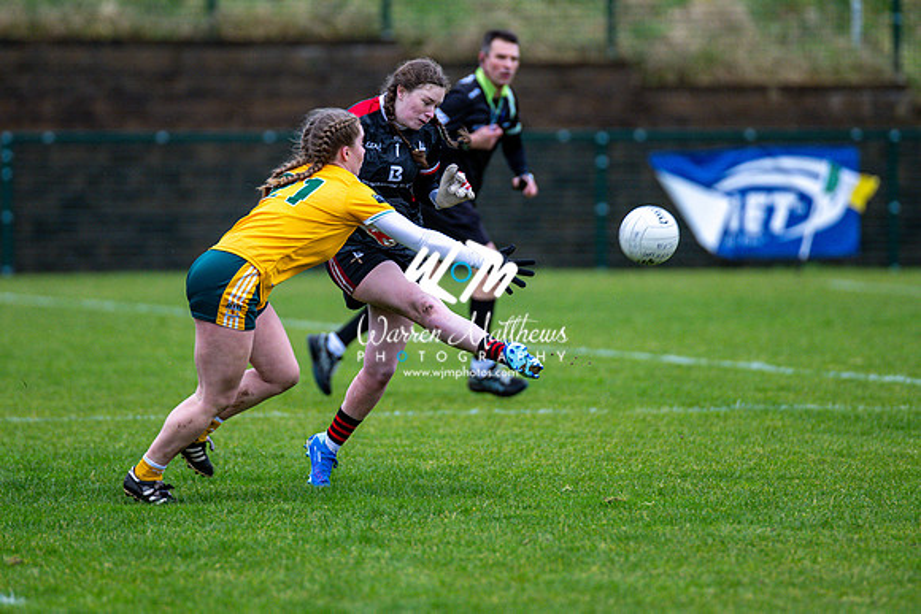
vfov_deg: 3.5
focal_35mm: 398
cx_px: 419
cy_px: 229
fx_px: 10178
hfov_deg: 5.2
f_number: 2.8
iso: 1600
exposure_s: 1/1000
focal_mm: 300
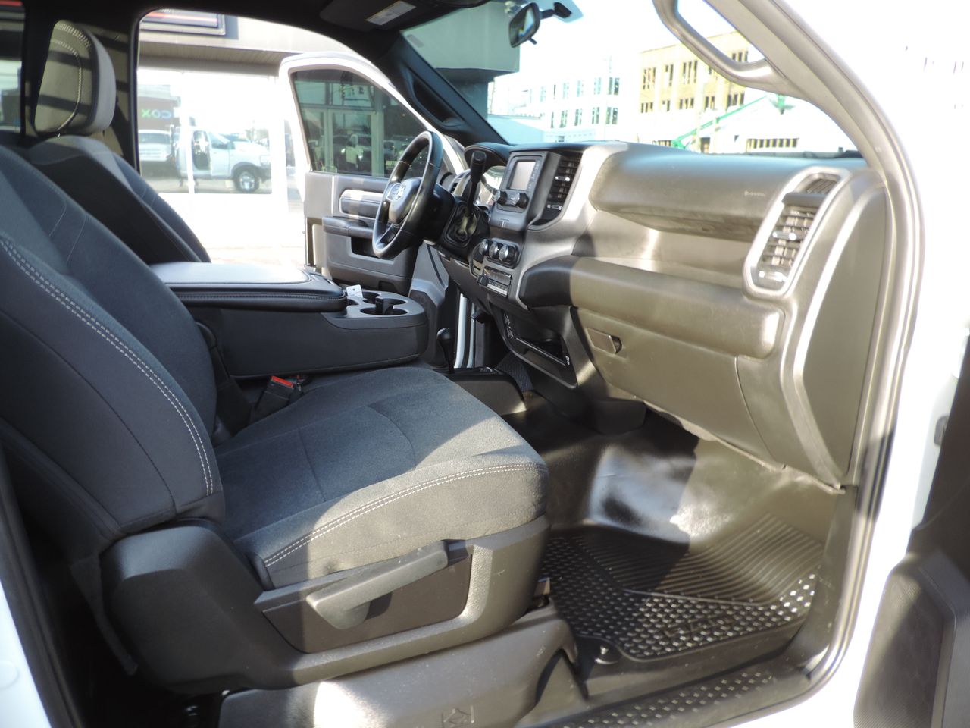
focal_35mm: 24
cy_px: 364
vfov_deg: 56.8
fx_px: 673
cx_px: 485
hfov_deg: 71.6
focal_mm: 4.3
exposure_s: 1/40
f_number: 3
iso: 80
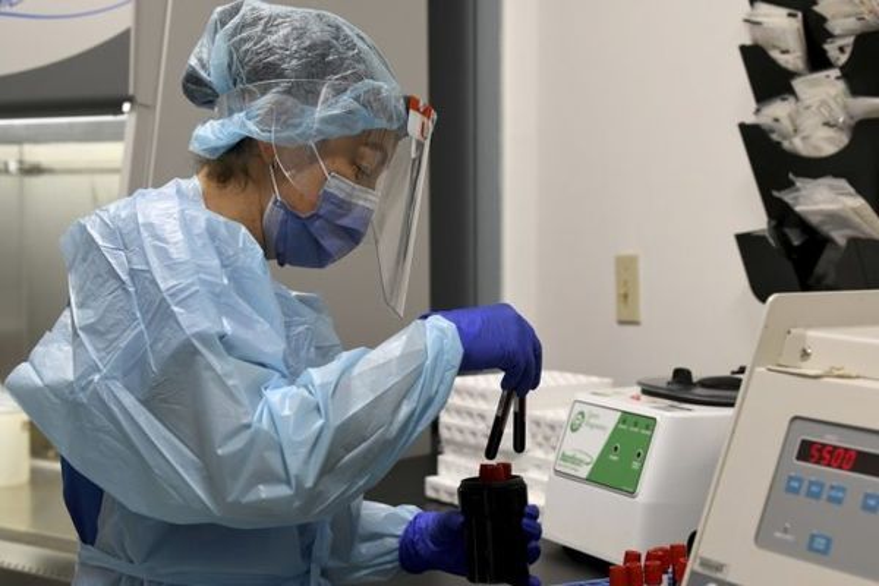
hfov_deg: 28.8
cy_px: 293
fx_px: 1709
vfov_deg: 19.5
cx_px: 440
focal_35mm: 70
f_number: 6.3
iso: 1600
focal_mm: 70
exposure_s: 1/160
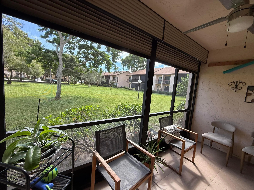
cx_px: 127
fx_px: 103
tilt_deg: -5.6
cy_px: 95
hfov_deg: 102.1
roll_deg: -5.8
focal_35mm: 14
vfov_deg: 85.7
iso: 64
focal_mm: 2.22
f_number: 2.2
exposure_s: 1/289
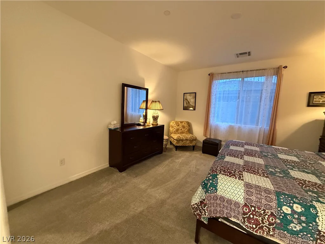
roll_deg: -2.4
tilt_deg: -6.2
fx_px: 131
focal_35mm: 14
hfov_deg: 102.1
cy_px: 122
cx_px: 162
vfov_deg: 85.7
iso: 1000
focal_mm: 2.22
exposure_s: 1/60
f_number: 2.2
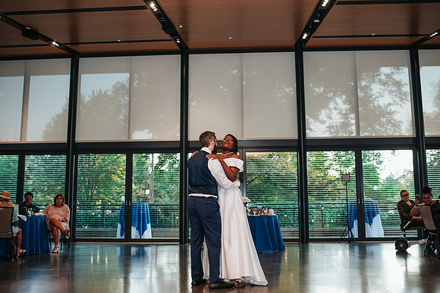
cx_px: 220
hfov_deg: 53.0
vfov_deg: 36.8
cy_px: 146
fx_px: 441
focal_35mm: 36
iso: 320
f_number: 2.8
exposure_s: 1/160
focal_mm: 35
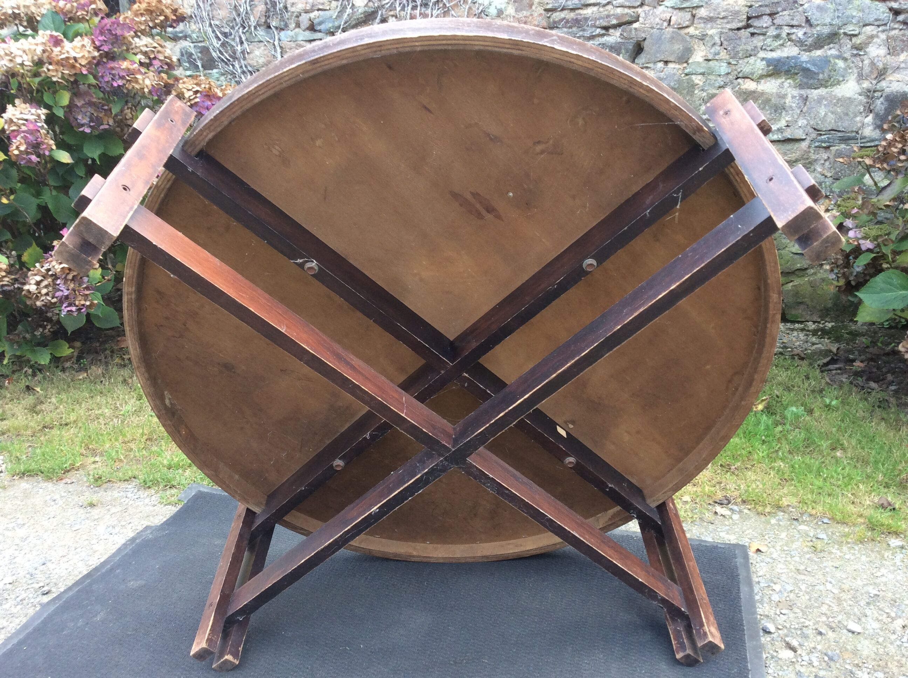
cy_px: 339
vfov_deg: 44.1
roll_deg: +1.8
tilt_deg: -17.4
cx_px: 454
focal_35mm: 32
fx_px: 838
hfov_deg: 56.9
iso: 40
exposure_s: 1/33
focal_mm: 3.3
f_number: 2.4
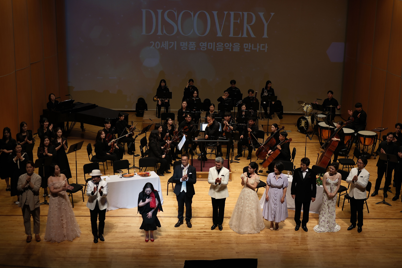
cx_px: 219
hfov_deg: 34.5
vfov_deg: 23.4
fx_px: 648
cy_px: 131
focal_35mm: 58
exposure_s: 1/170
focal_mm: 35
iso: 125
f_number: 2
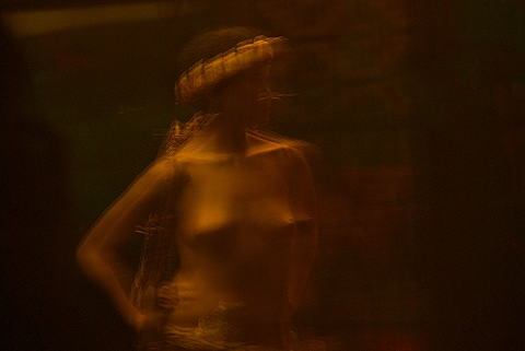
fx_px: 4379
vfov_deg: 4.6
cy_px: 176
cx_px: 262
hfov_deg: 6.9
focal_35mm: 300
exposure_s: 3
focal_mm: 200
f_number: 5.6
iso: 400
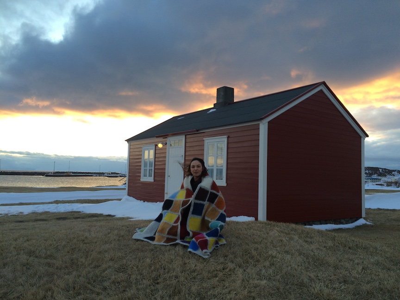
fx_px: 335
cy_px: 150
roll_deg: -1.4
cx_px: 200
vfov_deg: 48.2
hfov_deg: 61.7
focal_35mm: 29
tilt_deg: +1.7
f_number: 2.2
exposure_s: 1/122
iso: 32
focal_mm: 4.15
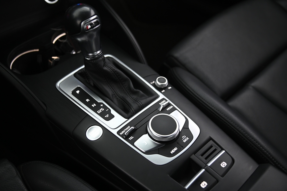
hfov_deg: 42.8
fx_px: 366
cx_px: 144
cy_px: 96
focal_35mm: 46
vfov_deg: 29.2
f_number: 4
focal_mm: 46
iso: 2000
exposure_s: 1/15
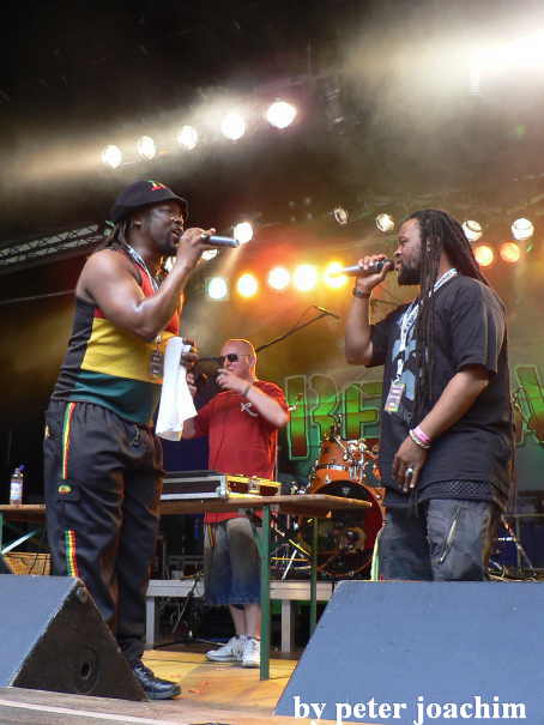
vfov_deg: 52.6
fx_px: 733
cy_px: 362
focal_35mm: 35
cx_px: 272
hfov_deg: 40.7
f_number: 2.8
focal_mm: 6
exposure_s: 1/50
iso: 64
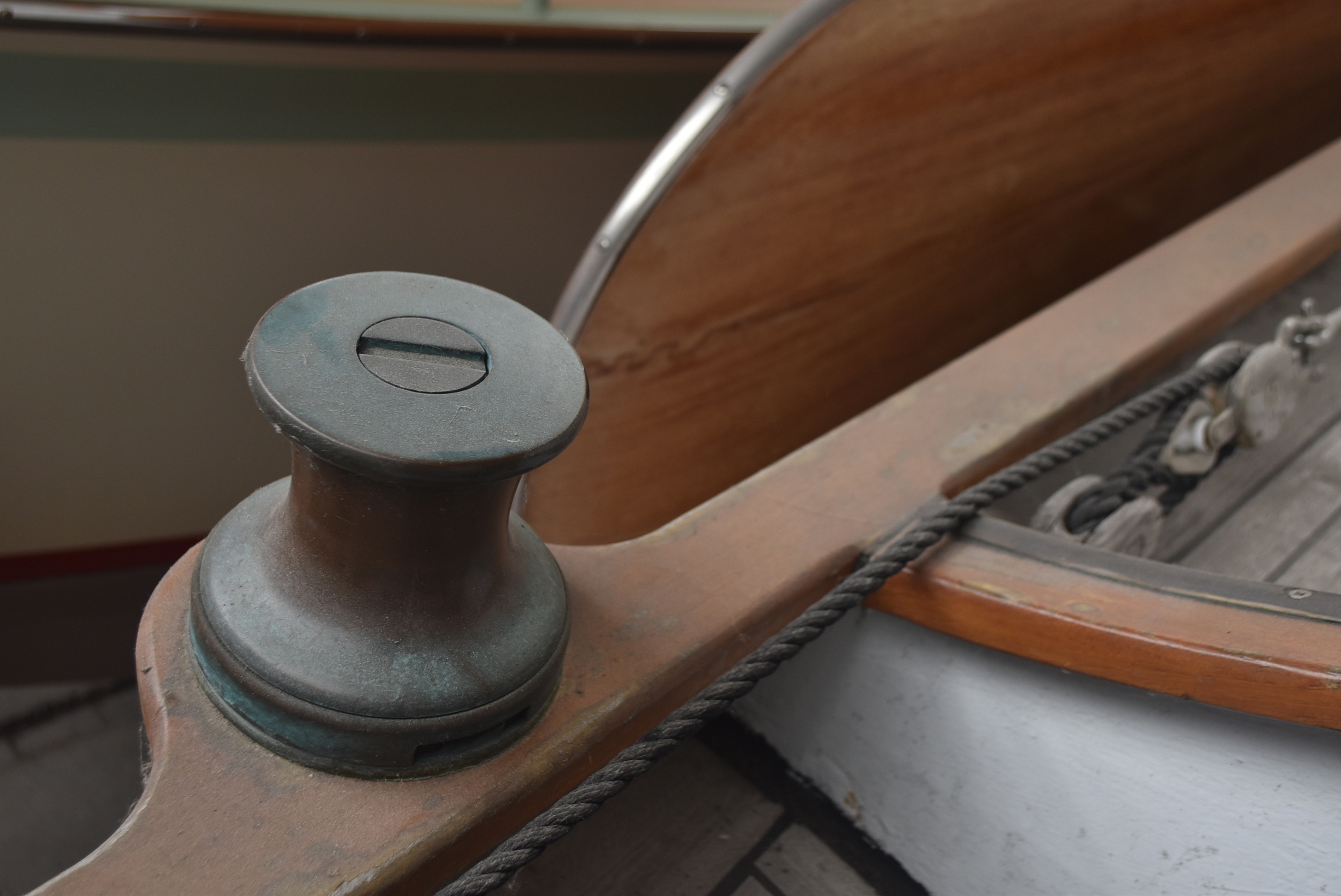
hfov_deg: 46.4
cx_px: 670
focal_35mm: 42
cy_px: 448
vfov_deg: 31.9
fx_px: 1566
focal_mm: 28
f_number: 5
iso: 400
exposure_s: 1/100
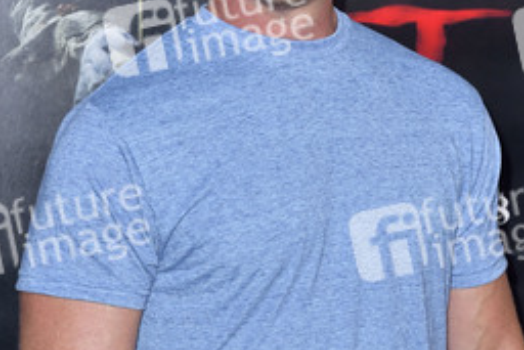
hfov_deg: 21.0
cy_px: 131
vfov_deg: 14.1
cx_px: 269
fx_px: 1413
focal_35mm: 97
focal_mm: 62
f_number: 6.3
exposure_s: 1/250
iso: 640
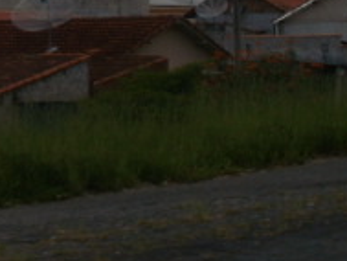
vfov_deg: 11.8
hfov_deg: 15.7
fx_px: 1224
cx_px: -39
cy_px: -99
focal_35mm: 122
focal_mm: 6.3
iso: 100
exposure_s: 1/800
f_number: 5.6
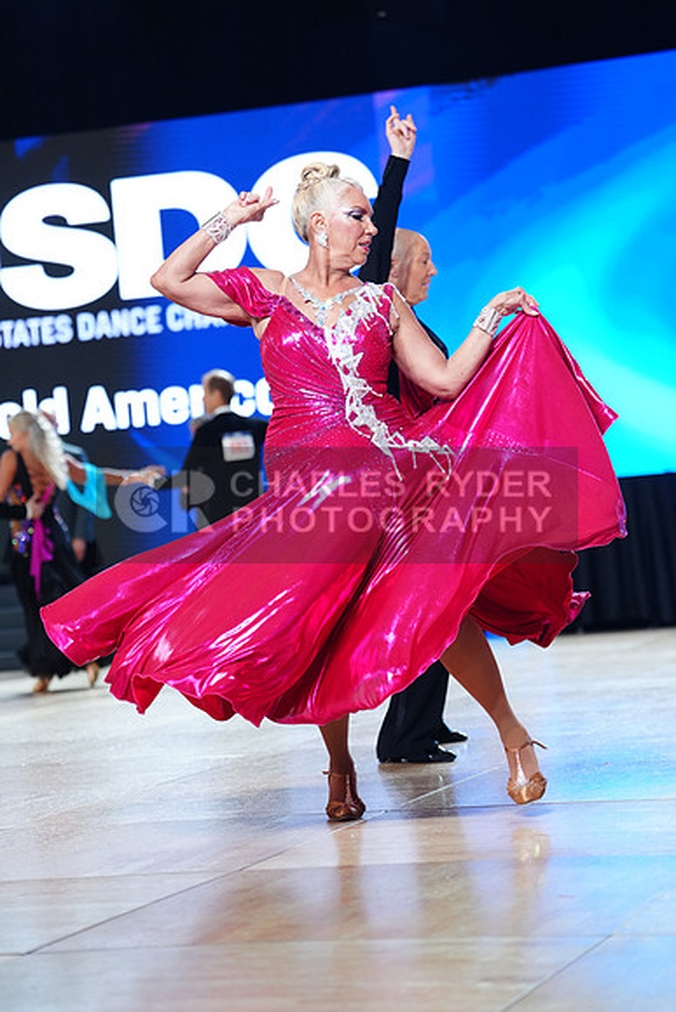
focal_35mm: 97
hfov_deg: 14.1
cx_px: 338
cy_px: 506
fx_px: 2730
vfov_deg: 21.0
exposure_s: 1/640
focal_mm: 97
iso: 1600
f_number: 2.8
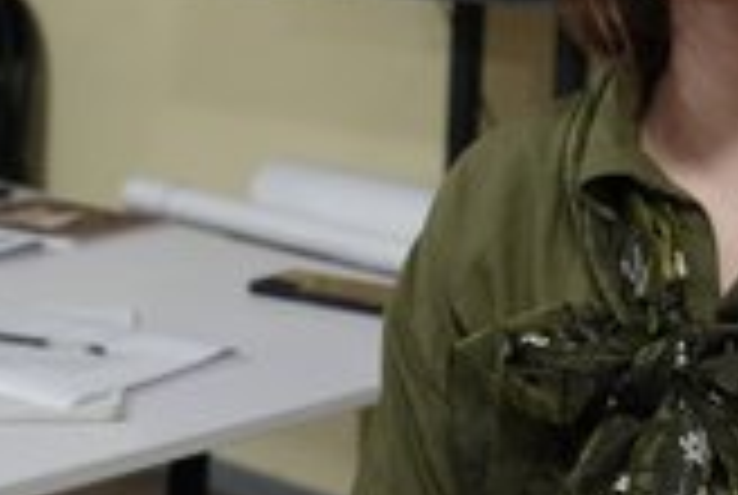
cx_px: 594
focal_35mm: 78
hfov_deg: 25.5
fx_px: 1602
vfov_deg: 17.2
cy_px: -2
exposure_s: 1/160
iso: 2000
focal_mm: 32
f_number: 4
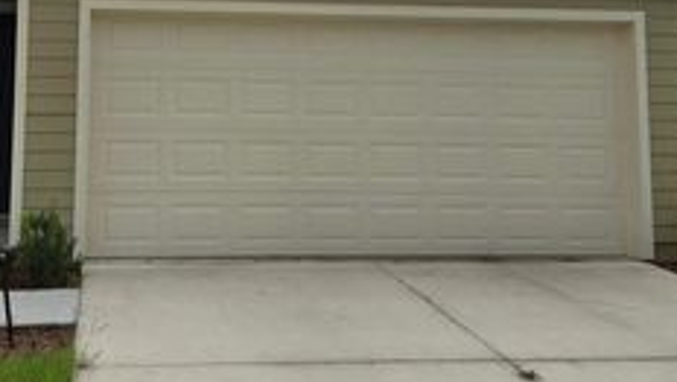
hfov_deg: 37.9
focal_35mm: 54
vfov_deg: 21.6
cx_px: 213
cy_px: 10
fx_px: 970
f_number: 1.8
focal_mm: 5.4
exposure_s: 1/2953
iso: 25
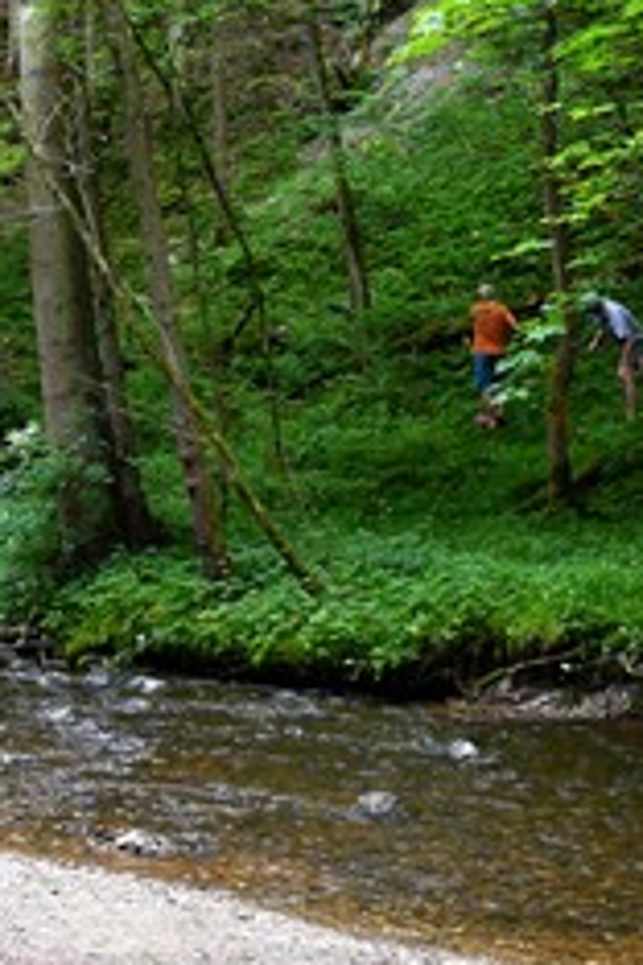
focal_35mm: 81
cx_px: 111
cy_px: 95
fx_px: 2170
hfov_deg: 16.7
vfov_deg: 24.3
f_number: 2.8
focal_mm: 4.9
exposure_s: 1/30
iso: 160
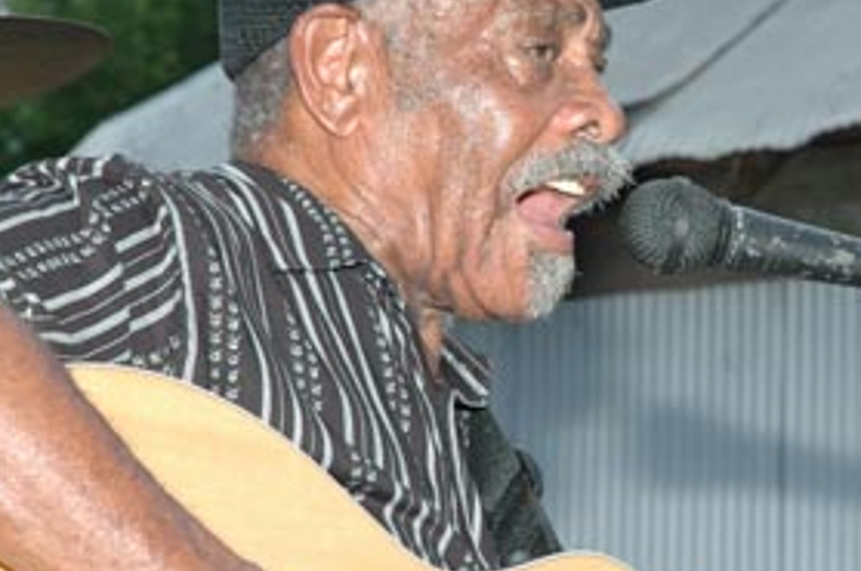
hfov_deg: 10.9
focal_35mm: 188
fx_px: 4489
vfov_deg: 7.3
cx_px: 589
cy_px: 278
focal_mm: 70
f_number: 9.5
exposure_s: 1/350
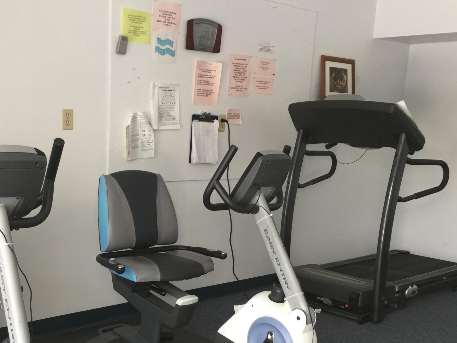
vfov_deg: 31.6
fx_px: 594
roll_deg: -3.3
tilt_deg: -11.9
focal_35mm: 45
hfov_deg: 41.8
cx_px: 171
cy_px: 254
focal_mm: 4.15
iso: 50
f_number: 2.2
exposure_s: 1/30
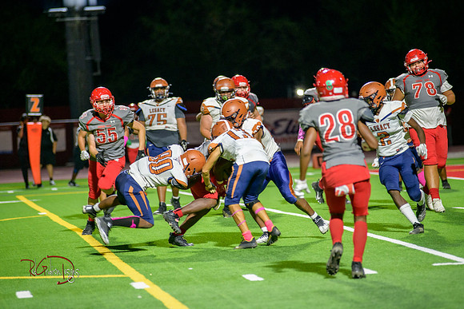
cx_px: 232
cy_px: 154
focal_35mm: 190
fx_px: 2449
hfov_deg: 10.8
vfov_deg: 7.2
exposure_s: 1/250
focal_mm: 190
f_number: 2.8
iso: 1600
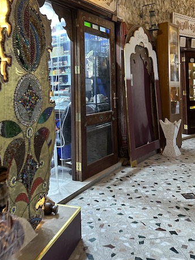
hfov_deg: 41.8
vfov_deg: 52.4
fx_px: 255
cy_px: 78
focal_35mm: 34
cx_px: 90
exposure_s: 1/50
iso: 200
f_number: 1.78
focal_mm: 6.86
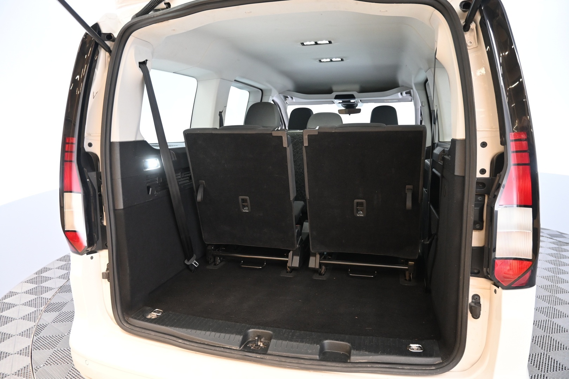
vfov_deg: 53.1
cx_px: 284
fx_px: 379
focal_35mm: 24
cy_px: 190
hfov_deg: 73.7
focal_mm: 16
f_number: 3.5
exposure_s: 1/25
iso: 1400
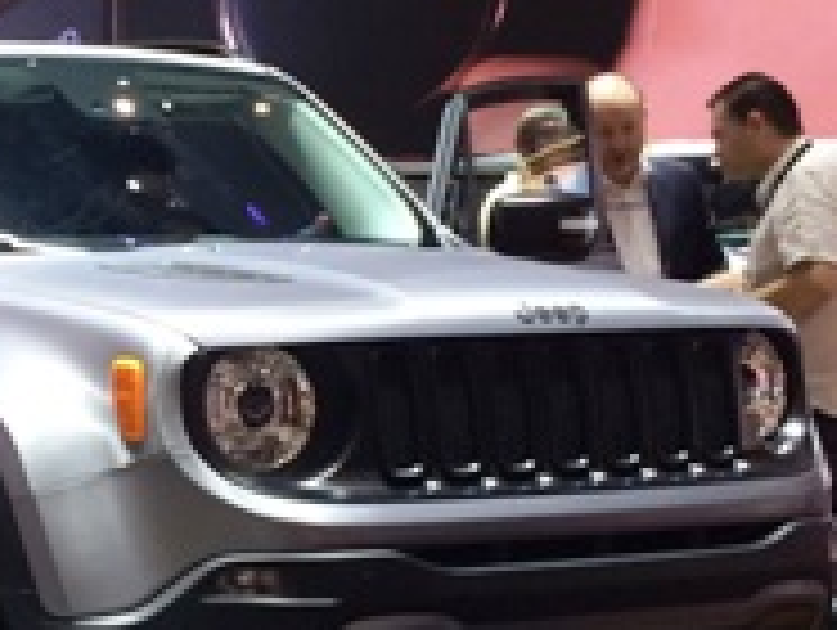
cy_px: 432
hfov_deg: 18.2
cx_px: -135
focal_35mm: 103
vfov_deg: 14.4
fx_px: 2494
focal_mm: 4.12
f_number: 2.2
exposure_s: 1/30
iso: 40
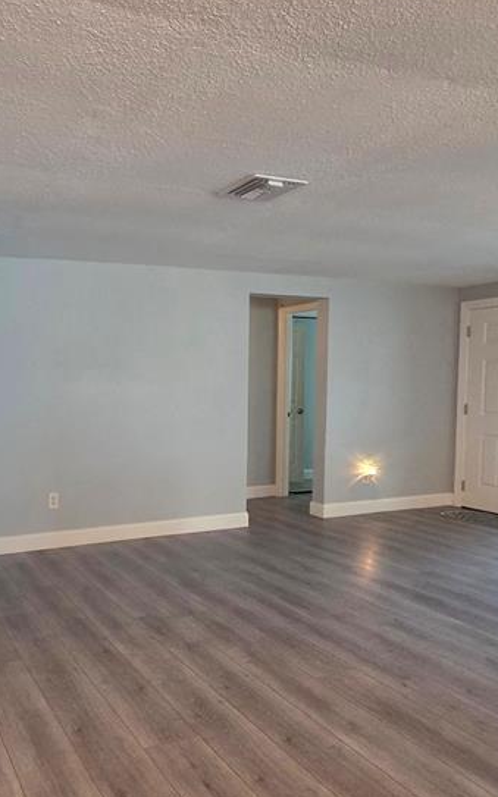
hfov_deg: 45.5
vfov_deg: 70.3
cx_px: 110
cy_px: 429
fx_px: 565
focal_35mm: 26
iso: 320
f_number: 2.2
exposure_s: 1/60.2
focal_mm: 2.2
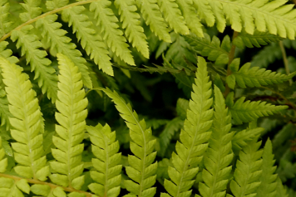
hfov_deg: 5.0
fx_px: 3361
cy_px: 140
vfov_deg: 3.4
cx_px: 44
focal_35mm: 409
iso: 500
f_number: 6.3
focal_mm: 100
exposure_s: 1/160
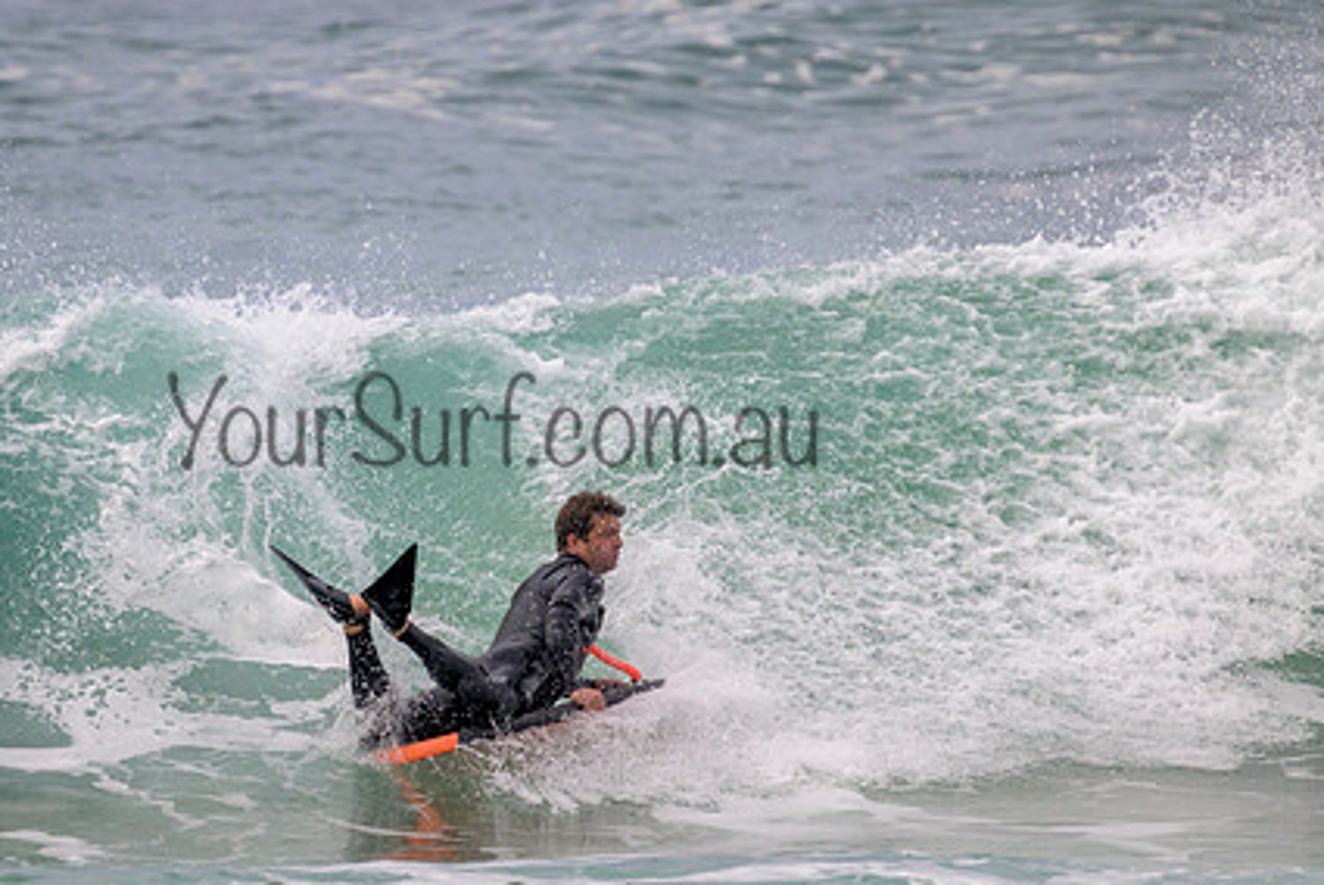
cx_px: 489
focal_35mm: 1092
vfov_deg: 1.3
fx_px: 40187
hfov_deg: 1.9
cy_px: 394
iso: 900
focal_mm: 800
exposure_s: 1/2000
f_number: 11
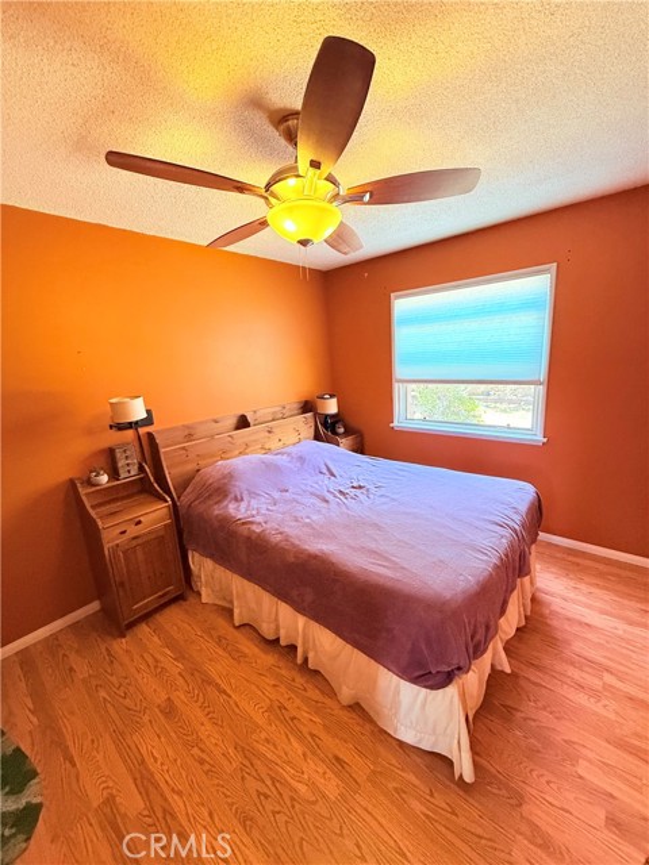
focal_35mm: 14
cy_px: 432
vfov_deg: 102.1
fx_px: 350
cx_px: 324
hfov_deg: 85.7
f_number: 2.2
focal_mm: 2.22
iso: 500
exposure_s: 1/60
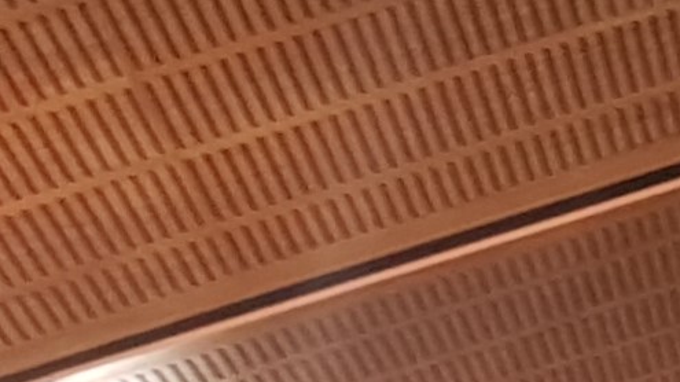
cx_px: 1396
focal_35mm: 209
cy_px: 1329
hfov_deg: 9.6
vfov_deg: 5.3
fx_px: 3767
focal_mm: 4.2
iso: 80
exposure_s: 1/50
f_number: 1.7
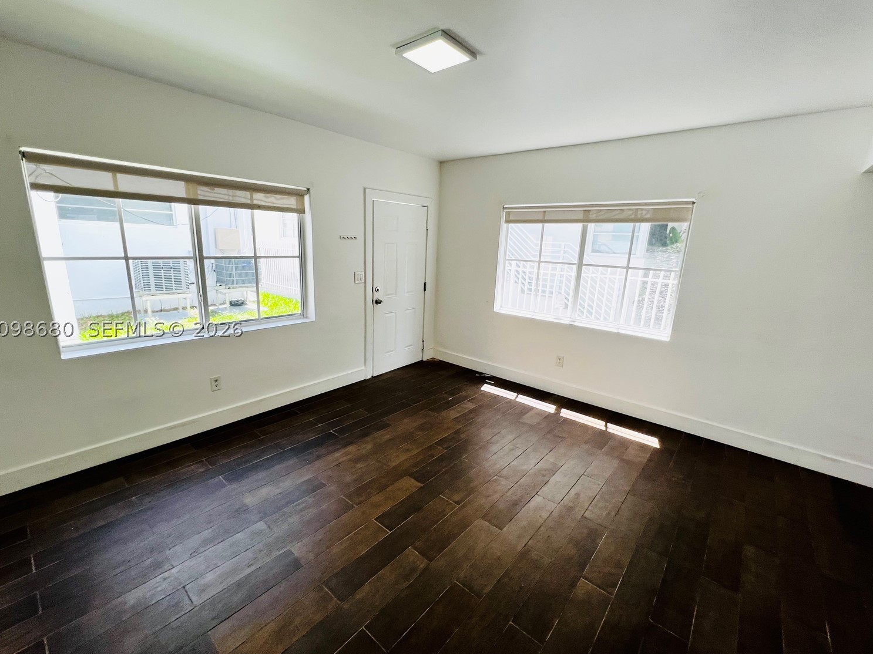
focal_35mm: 14
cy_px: 329
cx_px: 422
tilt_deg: -12.5
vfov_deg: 85.7
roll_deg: -1.2
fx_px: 353
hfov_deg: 102.0
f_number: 1.8
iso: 40
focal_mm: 1.57
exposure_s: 1/120
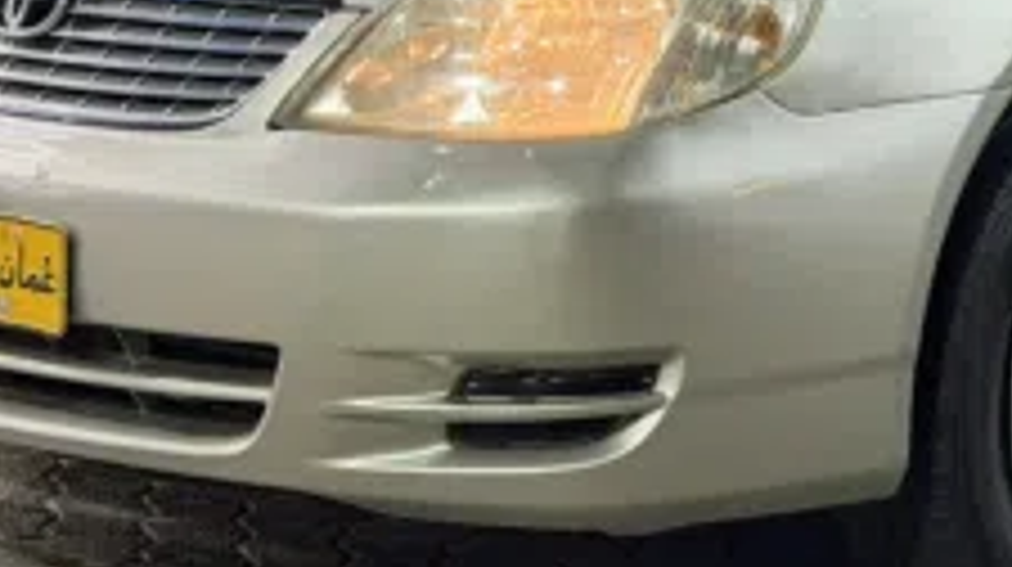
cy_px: -144
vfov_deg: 8.0
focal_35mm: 149
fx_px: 3994
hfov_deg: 14.3
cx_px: 859
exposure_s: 1/33
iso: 200
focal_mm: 6.76
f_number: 1.78
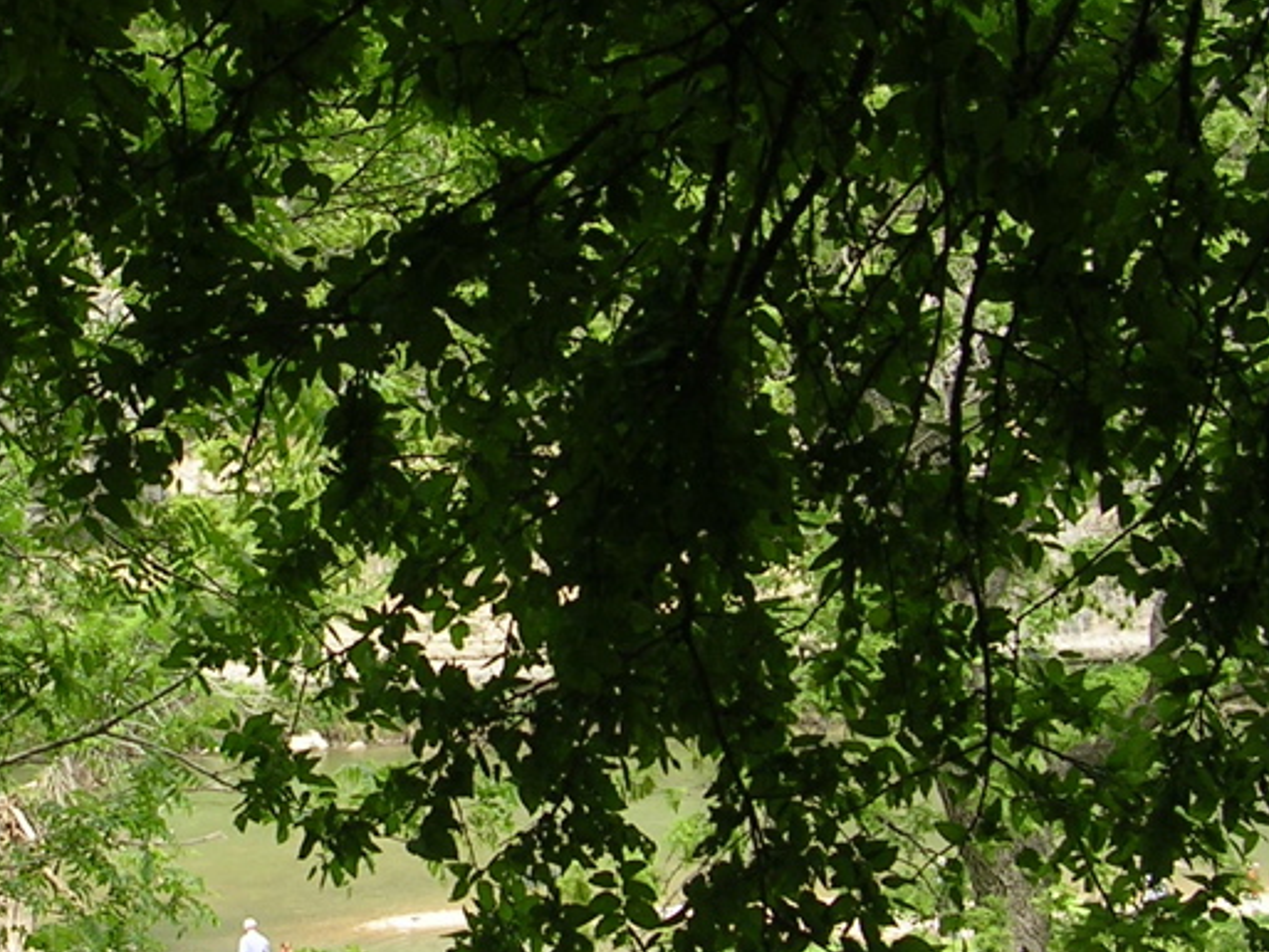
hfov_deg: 24.4
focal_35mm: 79
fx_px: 2897
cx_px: 299
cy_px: 549
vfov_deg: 18.7
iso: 50
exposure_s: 1/290
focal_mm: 5.8
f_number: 2.8
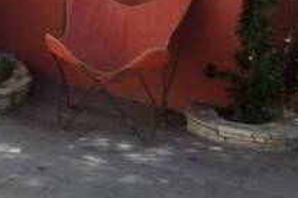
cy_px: -78
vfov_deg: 14.0
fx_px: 769
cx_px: -203
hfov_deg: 18.3
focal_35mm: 93
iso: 80
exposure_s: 1/350
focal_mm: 4
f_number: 3.2
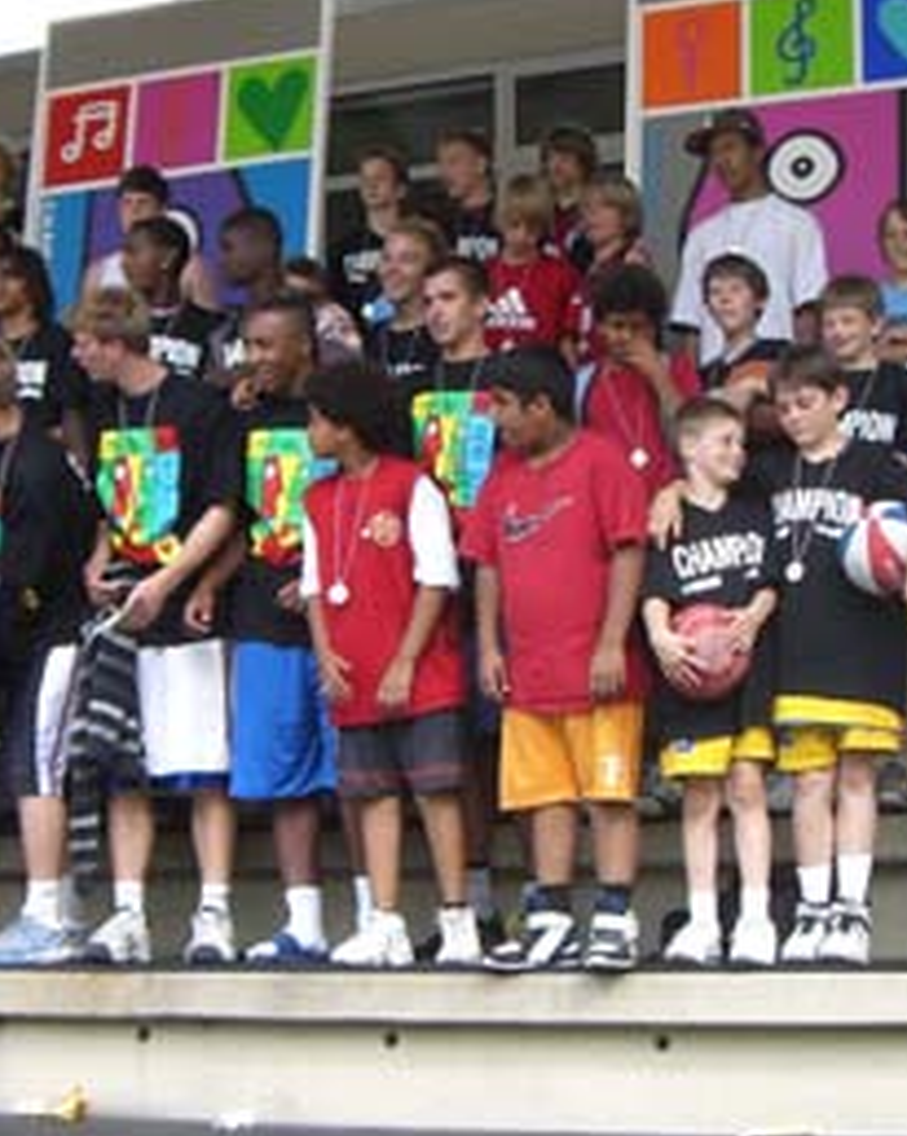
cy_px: 566
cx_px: 458
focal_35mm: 72
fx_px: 2419
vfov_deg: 26.4
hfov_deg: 21.2
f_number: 2.7
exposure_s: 1/200
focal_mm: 6.2
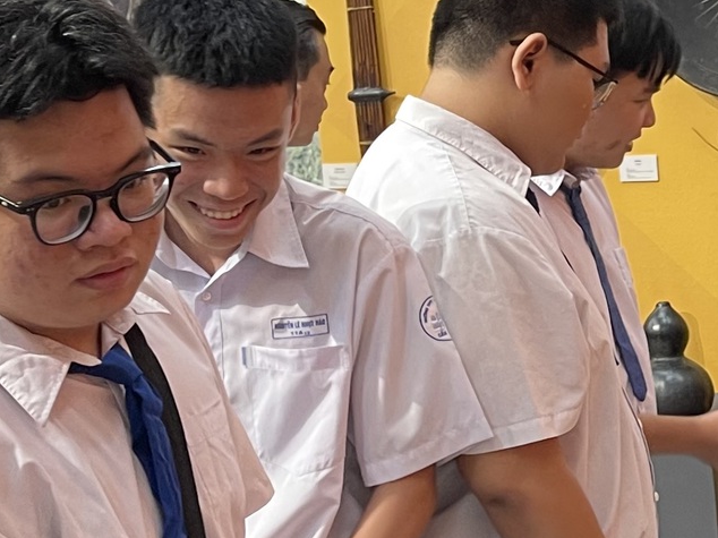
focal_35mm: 101
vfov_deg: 14.6
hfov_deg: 18.8
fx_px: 2094
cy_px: 288
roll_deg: +4.1
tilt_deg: -10.5
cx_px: 760
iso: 80
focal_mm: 5.1
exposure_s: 1/50
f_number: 1.6
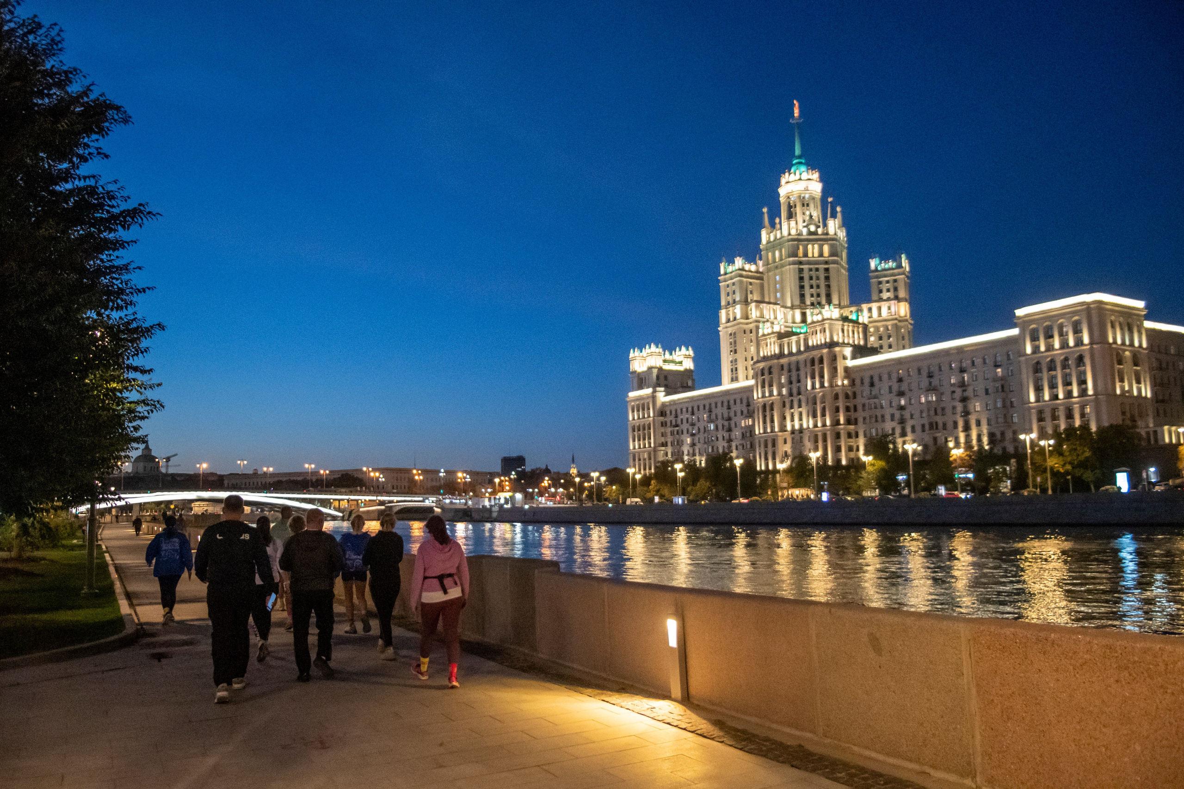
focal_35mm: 26
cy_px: 394
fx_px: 862
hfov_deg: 69.0
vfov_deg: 49.2
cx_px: 592
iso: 5000
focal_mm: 17
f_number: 2.8
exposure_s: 1/250
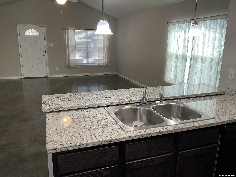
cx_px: 118
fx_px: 198
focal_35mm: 29
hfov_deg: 61.7
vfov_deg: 48.2
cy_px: 88
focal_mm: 3
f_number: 1.8
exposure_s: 1/60
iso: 40
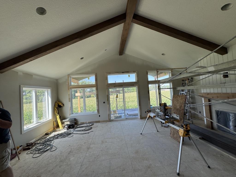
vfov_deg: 85.7
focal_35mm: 14
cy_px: 88
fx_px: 95
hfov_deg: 102.1
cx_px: 118
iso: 40
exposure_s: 1/202
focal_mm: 2.22
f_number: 2.2
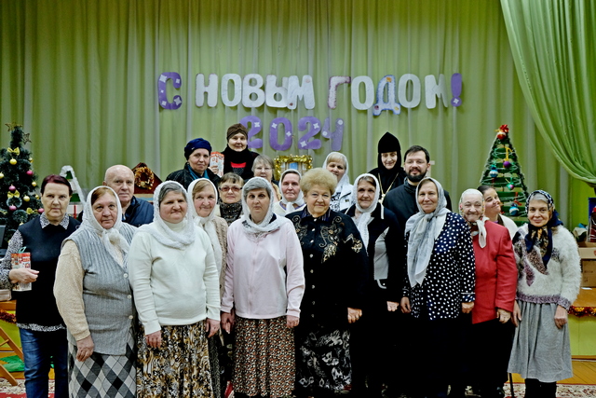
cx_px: 298
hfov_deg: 54.4
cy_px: 199
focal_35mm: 35
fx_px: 580
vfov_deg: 37.9
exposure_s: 1/38
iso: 800
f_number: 3.2
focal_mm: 23.3
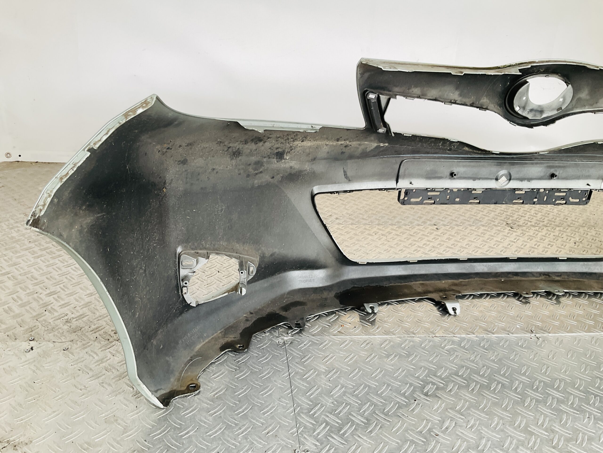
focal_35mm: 29
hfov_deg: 61.7
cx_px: 302
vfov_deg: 48.2
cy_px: 226
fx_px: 505
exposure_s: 1/120
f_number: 1.8
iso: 40
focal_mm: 3
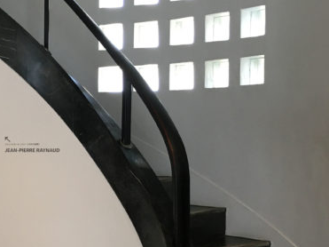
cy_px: 192
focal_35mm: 60
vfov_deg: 24.1
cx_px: 116
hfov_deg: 32.0
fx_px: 570
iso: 100
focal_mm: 4.15
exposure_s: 1/30
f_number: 2.2
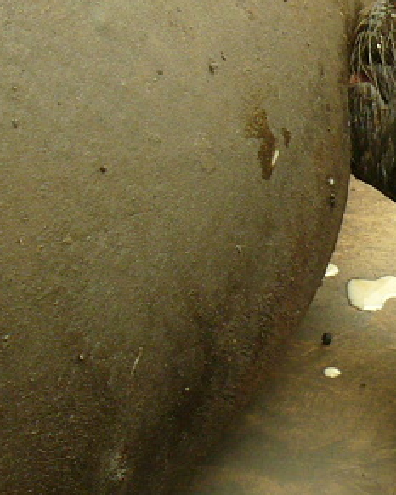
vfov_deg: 5.4
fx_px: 5271
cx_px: 598
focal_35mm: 360
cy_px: 381
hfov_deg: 4.3
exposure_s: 1/40
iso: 100
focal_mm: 16.1
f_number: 3.5
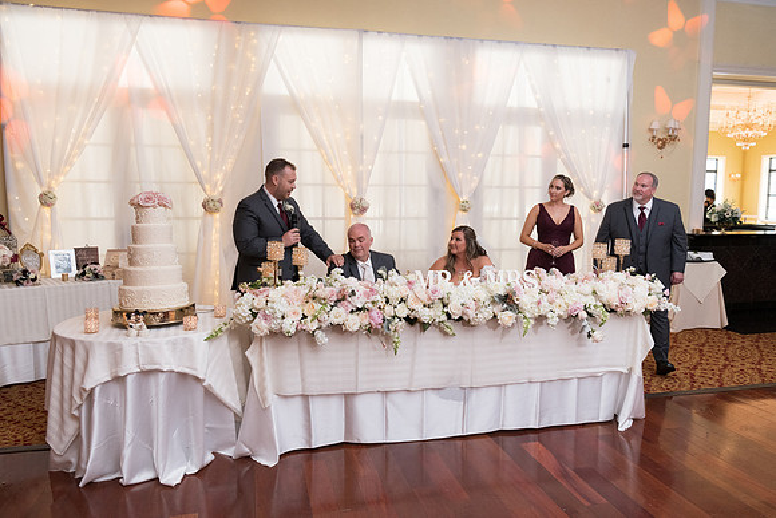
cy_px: 259
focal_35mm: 28
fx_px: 604
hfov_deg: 65.5
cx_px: 388
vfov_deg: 46.4
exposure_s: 1/125
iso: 1400
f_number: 5
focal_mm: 28
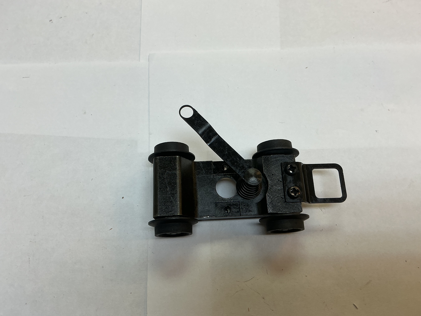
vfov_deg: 48.2
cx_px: 210
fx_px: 353
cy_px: 158
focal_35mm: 29
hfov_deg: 61.7
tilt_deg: -71.6
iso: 32
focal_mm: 3
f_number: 1.8
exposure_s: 1/120
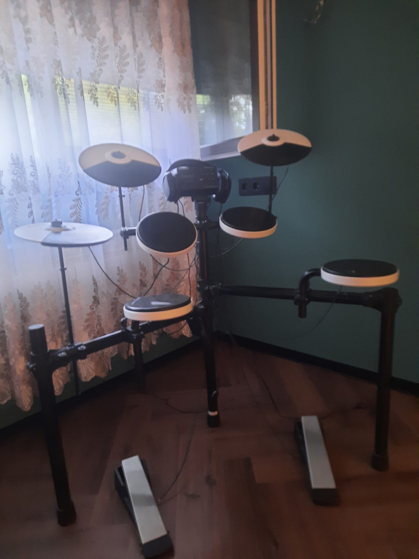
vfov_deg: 69.4
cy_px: 280
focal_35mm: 25
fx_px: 403
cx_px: 210
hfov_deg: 54.9
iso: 800
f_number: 2
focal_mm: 4.6
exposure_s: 1/20
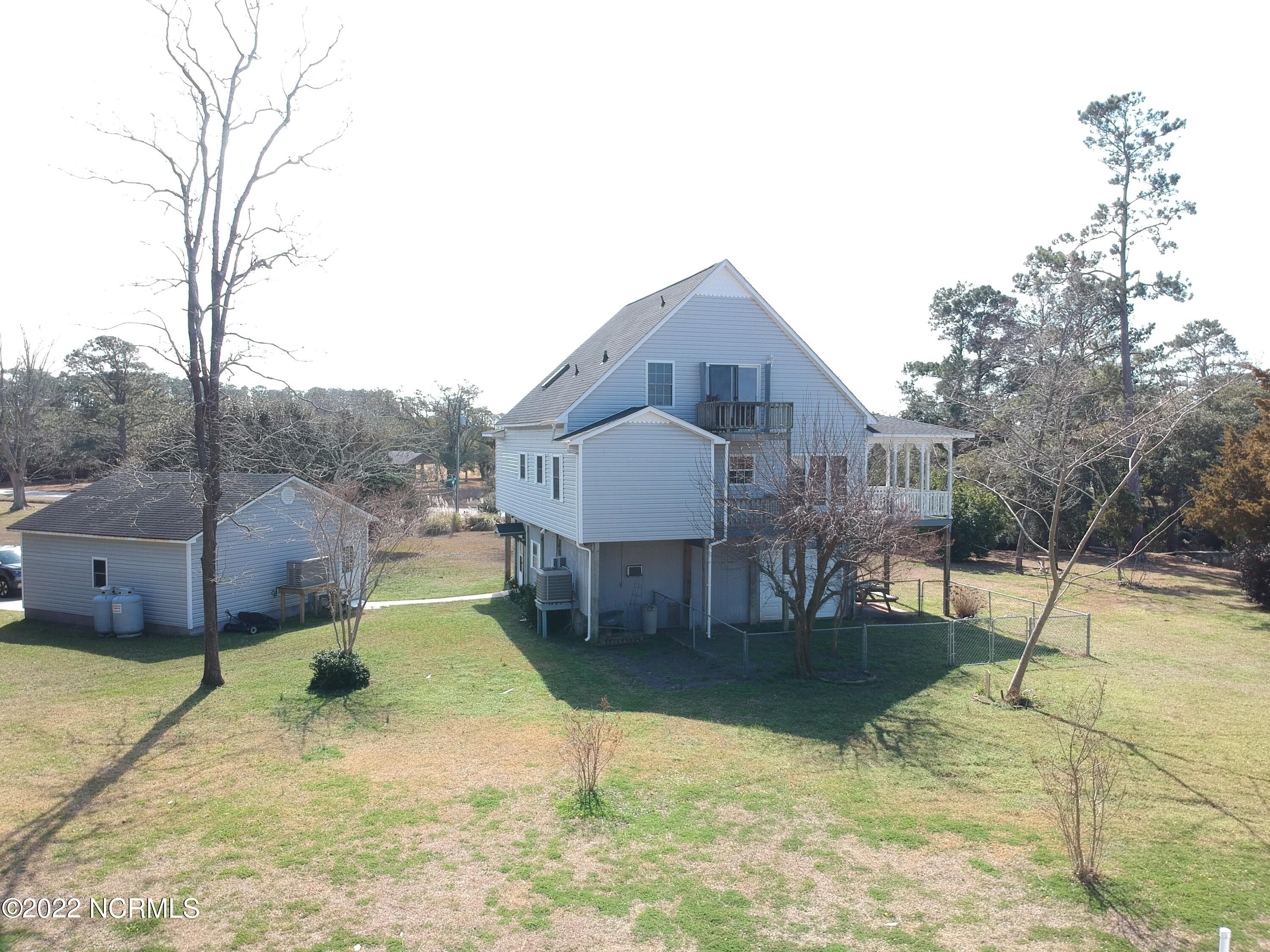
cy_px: 476
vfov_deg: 54.9
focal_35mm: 25
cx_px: 635
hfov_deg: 69.4
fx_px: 917
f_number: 2.6
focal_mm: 4.49
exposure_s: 1/400
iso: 100
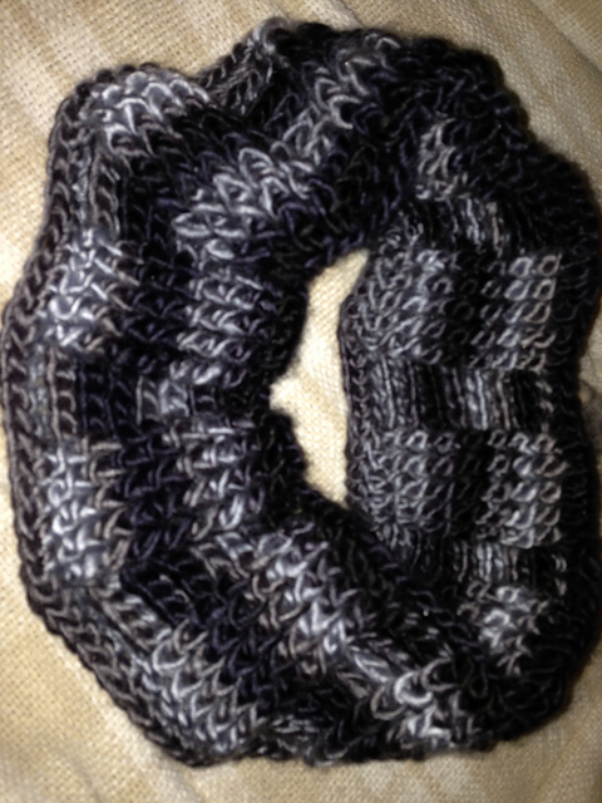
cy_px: 402
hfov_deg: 42.9
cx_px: 301
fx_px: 765
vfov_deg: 55.4
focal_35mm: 33
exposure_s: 1/22
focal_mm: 4.12
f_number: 2.4
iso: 50
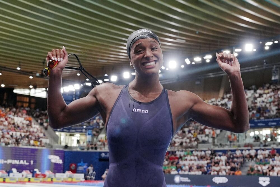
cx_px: 140
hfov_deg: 58.7
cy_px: 94
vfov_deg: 41.1
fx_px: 249
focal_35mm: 32
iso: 3200
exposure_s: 1/2000
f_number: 4
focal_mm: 32
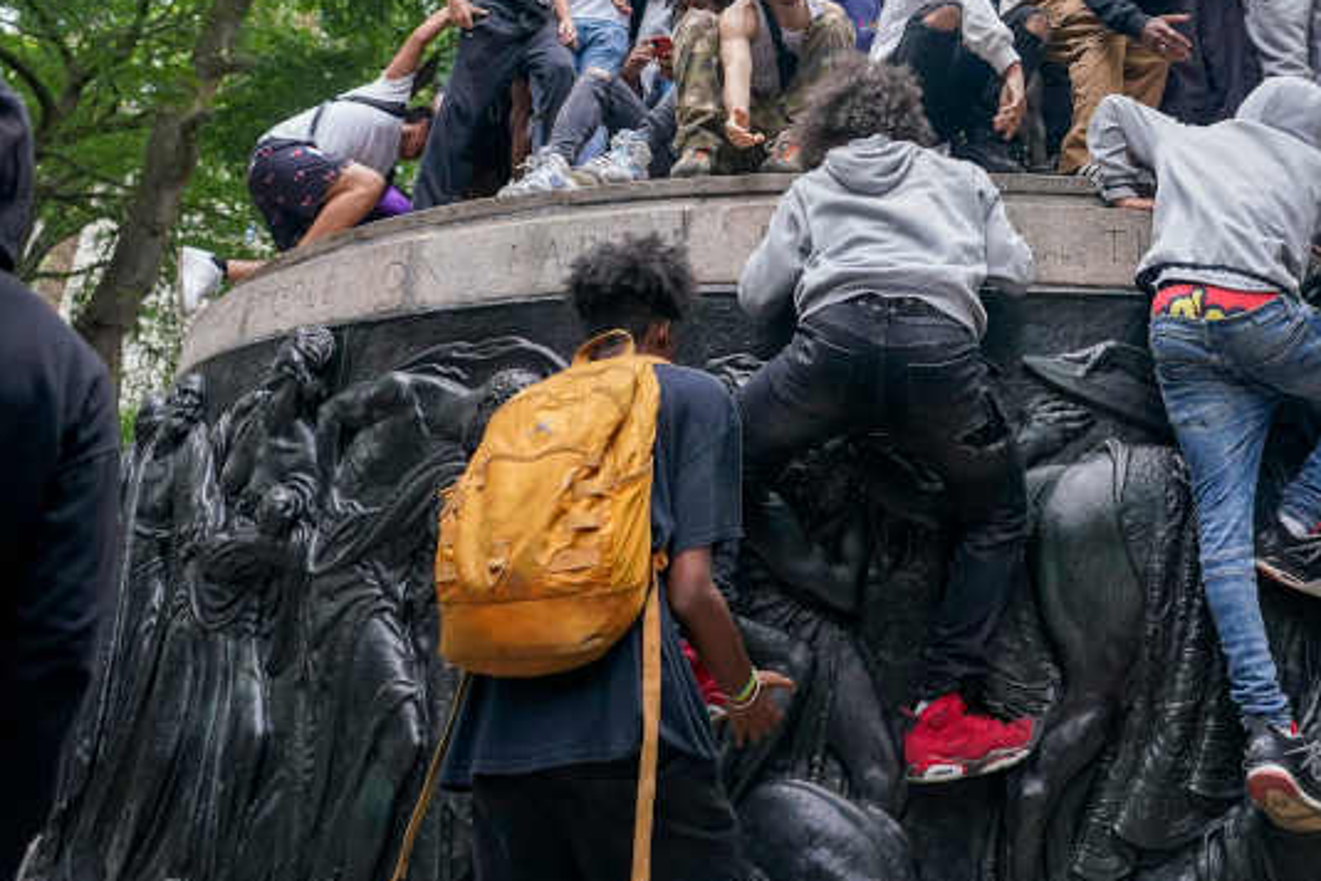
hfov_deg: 57.3
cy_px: 156
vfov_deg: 39.2
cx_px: 893
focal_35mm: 32
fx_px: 1174
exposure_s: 1/1250
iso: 2000
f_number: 2.8
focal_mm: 19
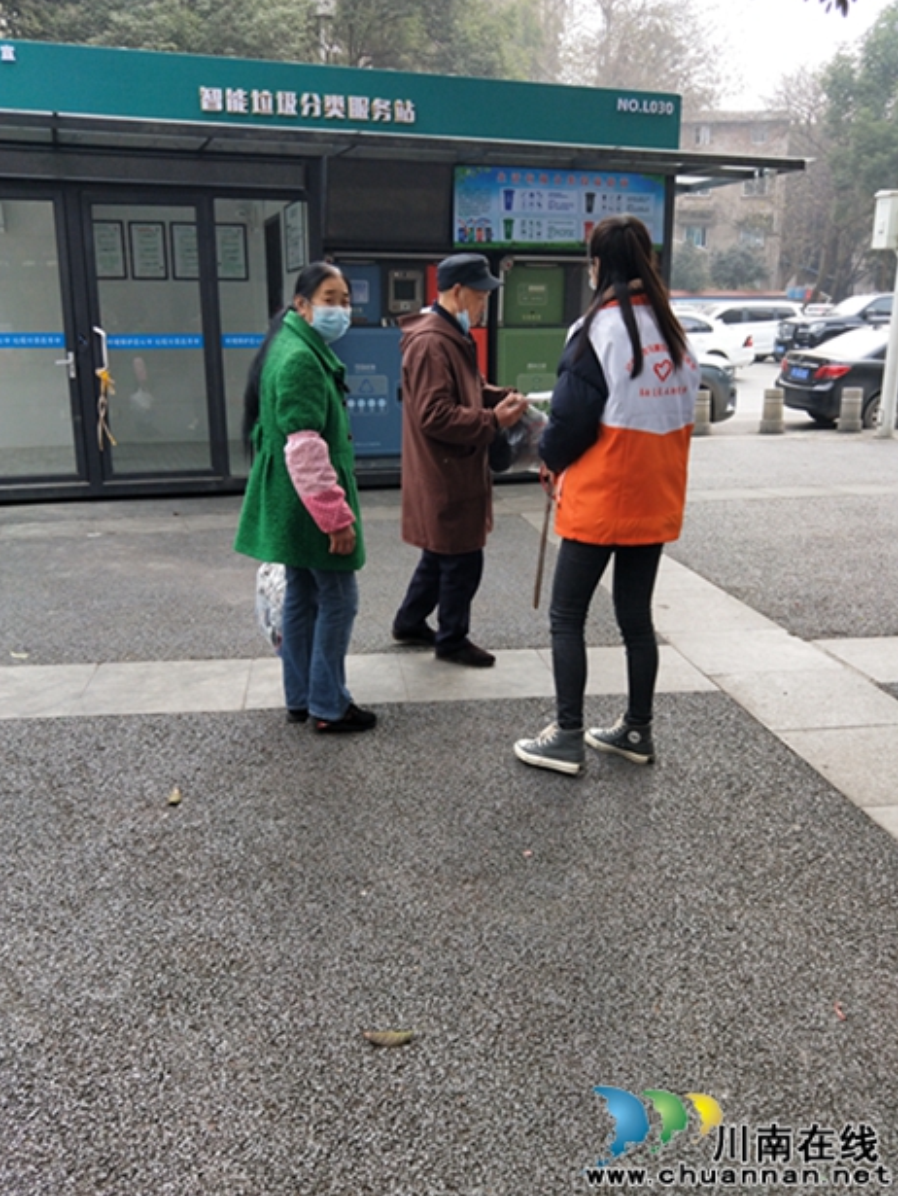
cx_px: 453
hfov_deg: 53.1
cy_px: 613
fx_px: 898
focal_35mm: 26
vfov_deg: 67.3
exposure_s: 1/265
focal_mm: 4.27
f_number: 1.7
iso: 64
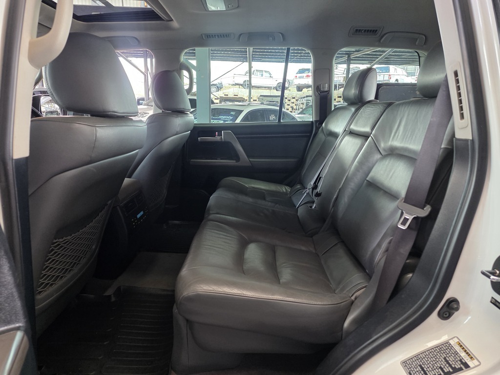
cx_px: 250
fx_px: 332
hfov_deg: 73.9
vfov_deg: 58.9
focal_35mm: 23
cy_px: 188
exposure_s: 1/100
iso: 400
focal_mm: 6.25
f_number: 1.7
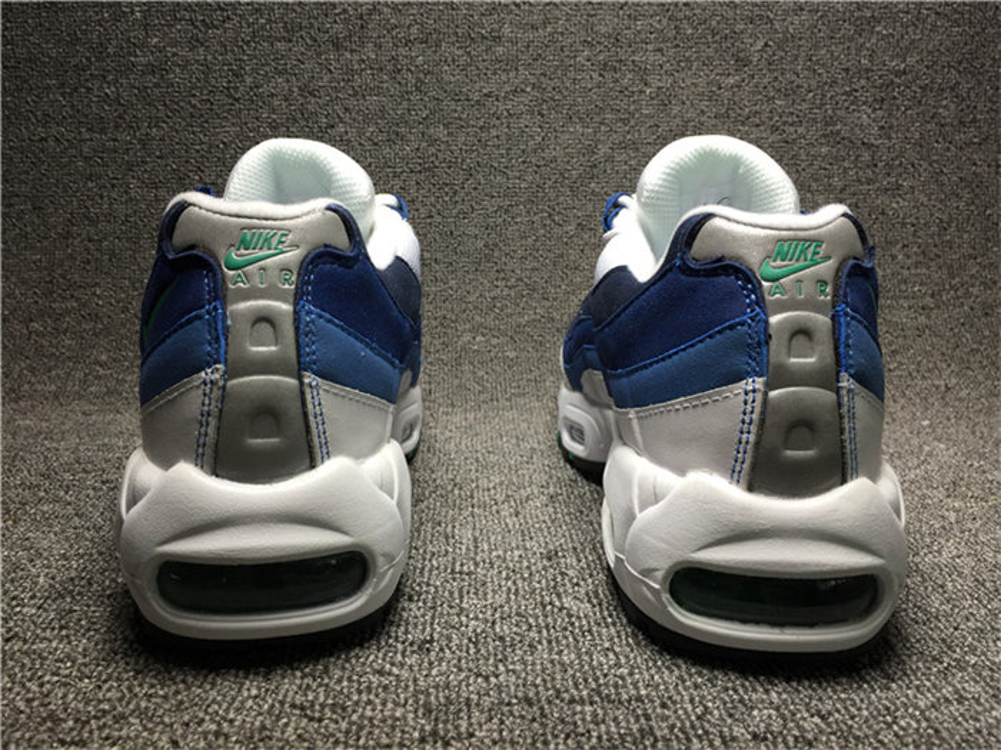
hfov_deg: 61.7
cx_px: 500
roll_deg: -0.4
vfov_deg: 48.2
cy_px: 375
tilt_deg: -14.1
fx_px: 838
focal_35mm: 29
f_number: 2.2
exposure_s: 1/100
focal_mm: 4.15
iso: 50
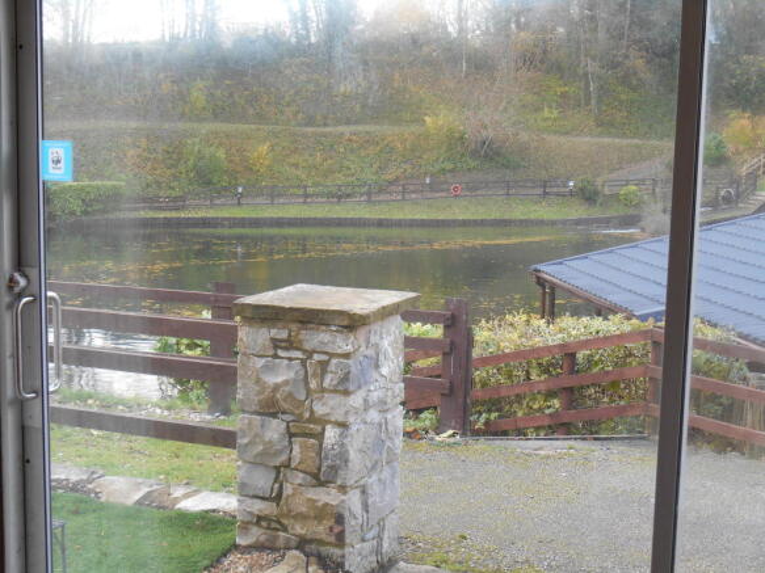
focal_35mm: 53
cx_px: 382
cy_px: 286
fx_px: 1171
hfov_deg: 36.2
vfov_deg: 27.5
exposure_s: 1/30
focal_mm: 9.5
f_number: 4.2
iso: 125
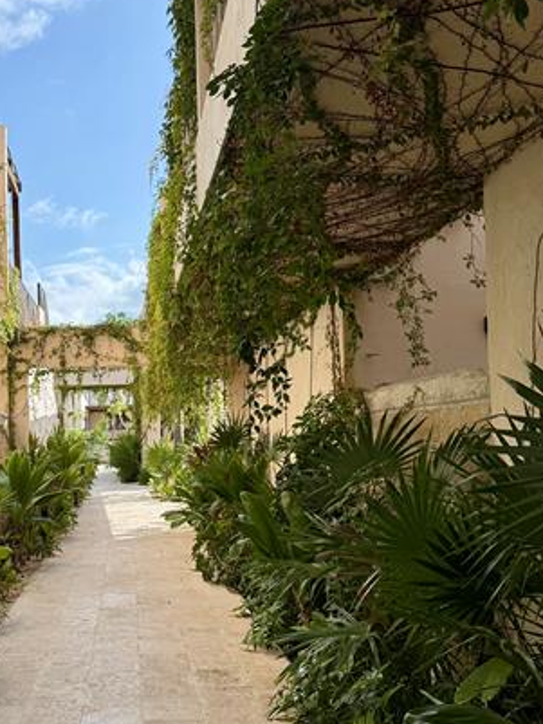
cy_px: 406
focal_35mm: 46
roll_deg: +0.9
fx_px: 962
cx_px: 79
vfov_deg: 41.2
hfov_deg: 30.5
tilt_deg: +1.1
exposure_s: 1/3584
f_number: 1.78
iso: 100
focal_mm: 6.76
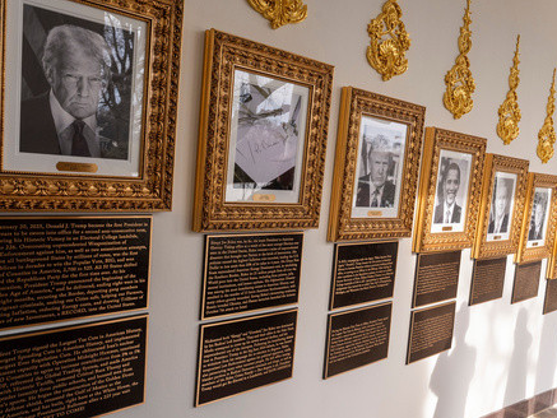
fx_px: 435
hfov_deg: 65.3
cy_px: 216
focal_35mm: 27
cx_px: 287
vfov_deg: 51.4
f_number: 6.3
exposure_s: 1/800
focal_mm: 24
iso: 2000
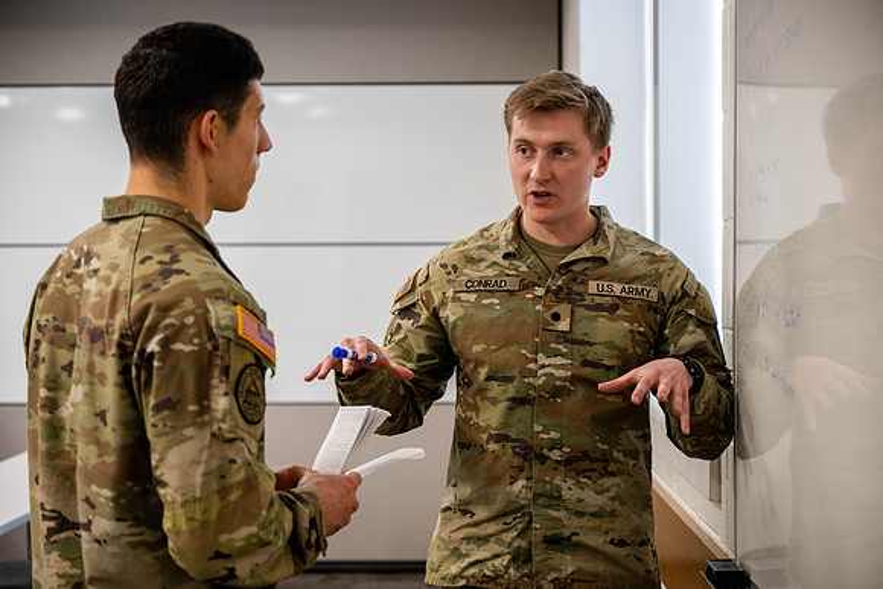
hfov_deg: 28.8
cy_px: 294
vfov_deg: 19.5
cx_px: 442
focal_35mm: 70
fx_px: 1717
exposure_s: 1/400
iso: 2500
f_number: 4
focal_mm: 70
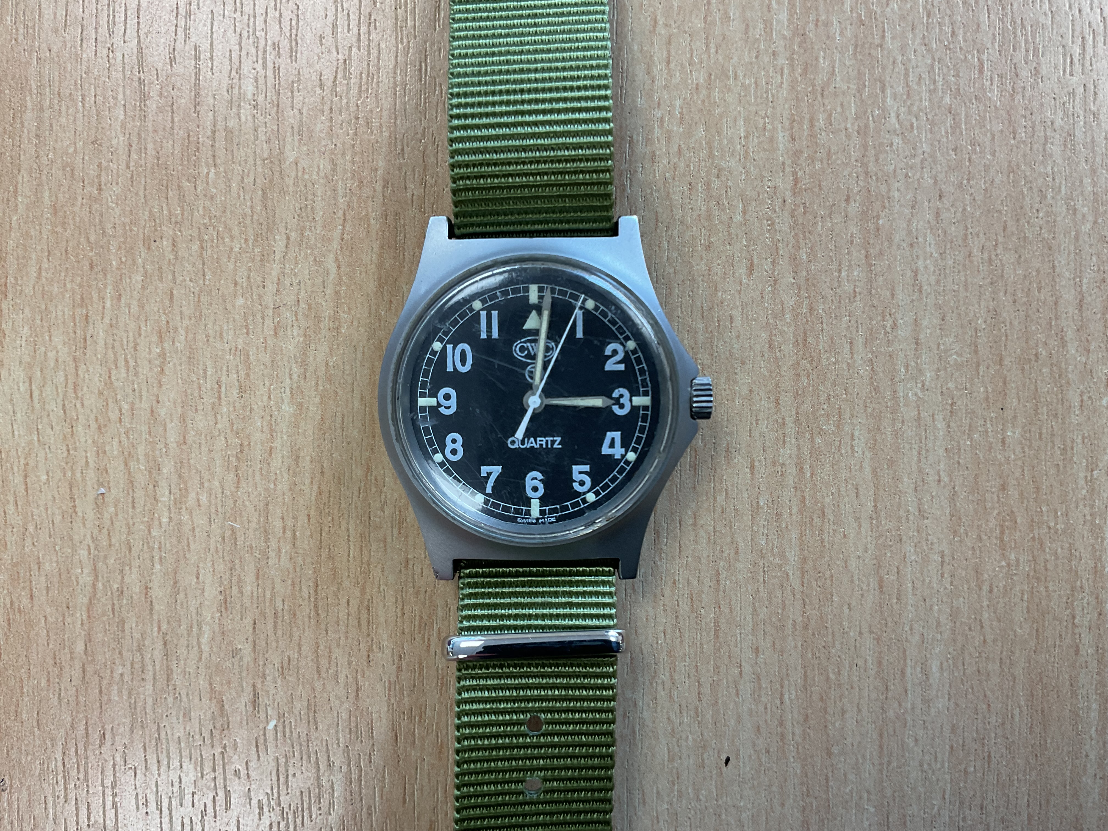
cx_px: 554
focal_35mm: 29
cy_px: 416
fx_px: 928
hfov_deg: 61.7
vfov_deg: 48.2
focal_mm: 3
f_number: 1.8
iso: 32
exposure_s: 1/120
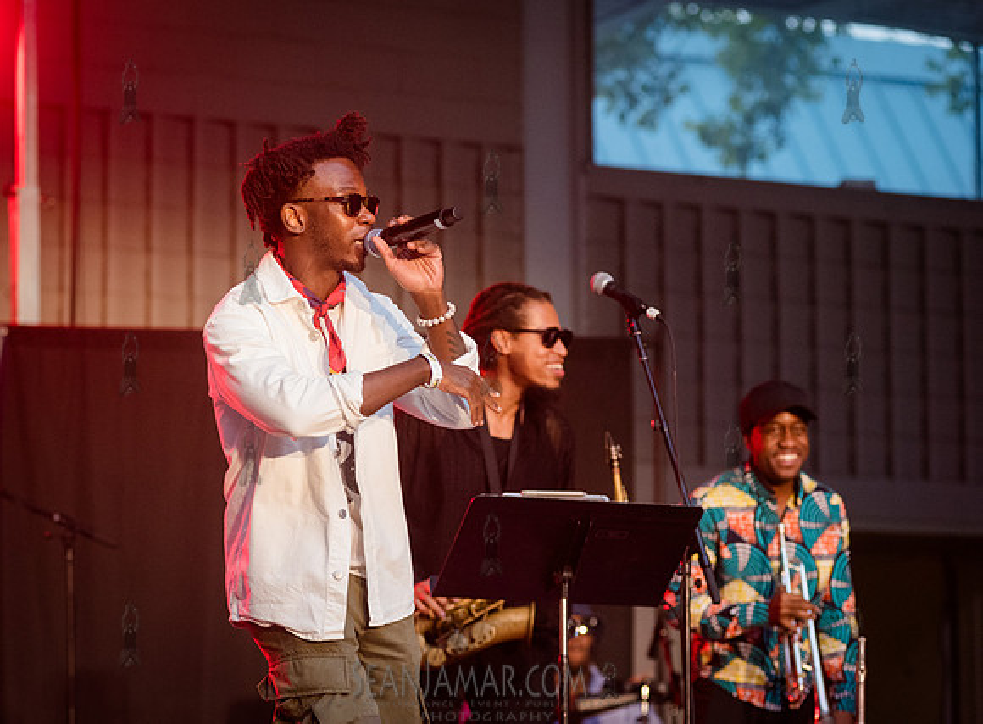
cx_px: 354
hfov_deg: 13.3
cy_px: 340
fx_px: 4210
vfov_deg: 9.8
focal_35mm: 149
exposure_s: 1/400
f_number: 4
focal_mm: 120
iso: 3200
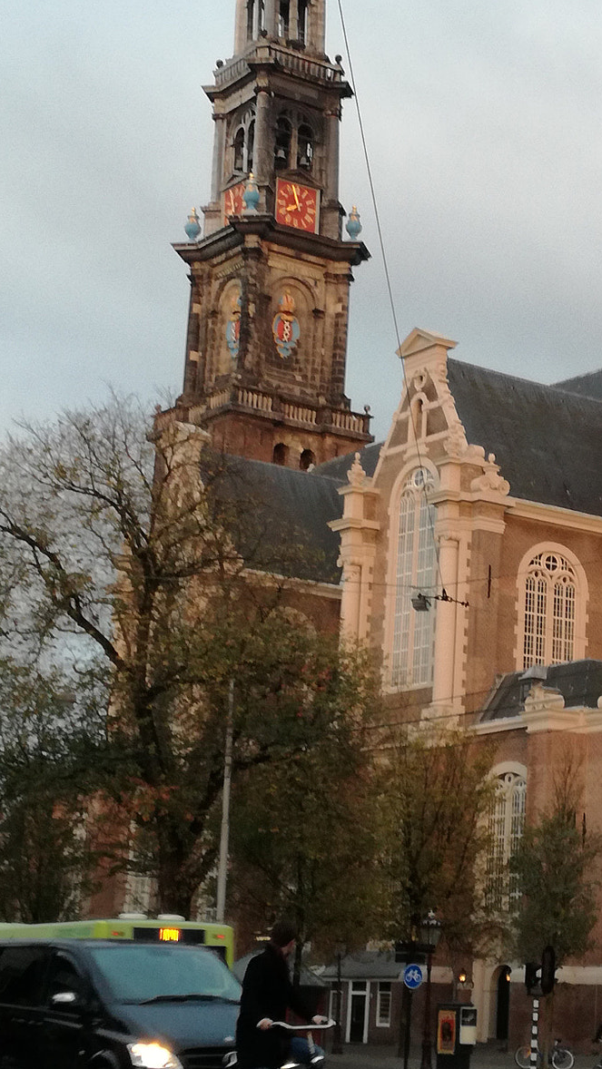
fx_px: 2014
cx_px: 541
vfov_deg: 29.7
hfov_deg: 16.8
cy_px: 558
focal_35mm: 71
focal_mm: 3.79
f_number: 2
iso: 64
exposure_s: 1/50
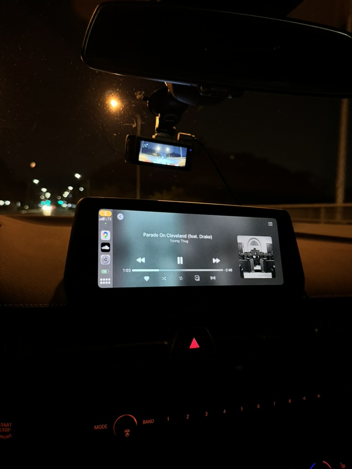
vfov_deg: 71.6
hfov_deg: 56.8
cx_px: 176
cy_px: 234
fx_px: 325
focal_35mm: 24
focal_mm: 6.76
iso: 800
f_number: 1.78
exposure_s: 1/30
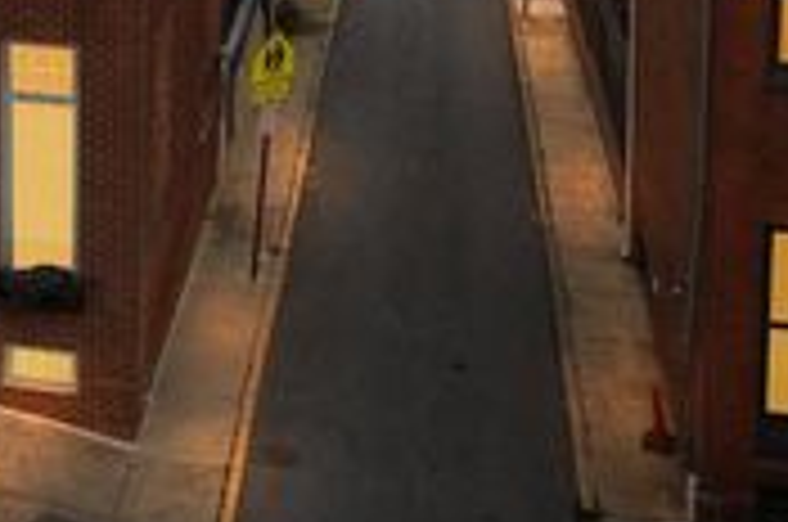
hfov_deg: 26.9
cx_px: -239
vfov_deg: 20.1
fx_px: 1376
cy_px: -110
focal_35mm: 63
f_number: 2.8
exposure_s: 1/40
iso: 100
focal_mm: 8.38
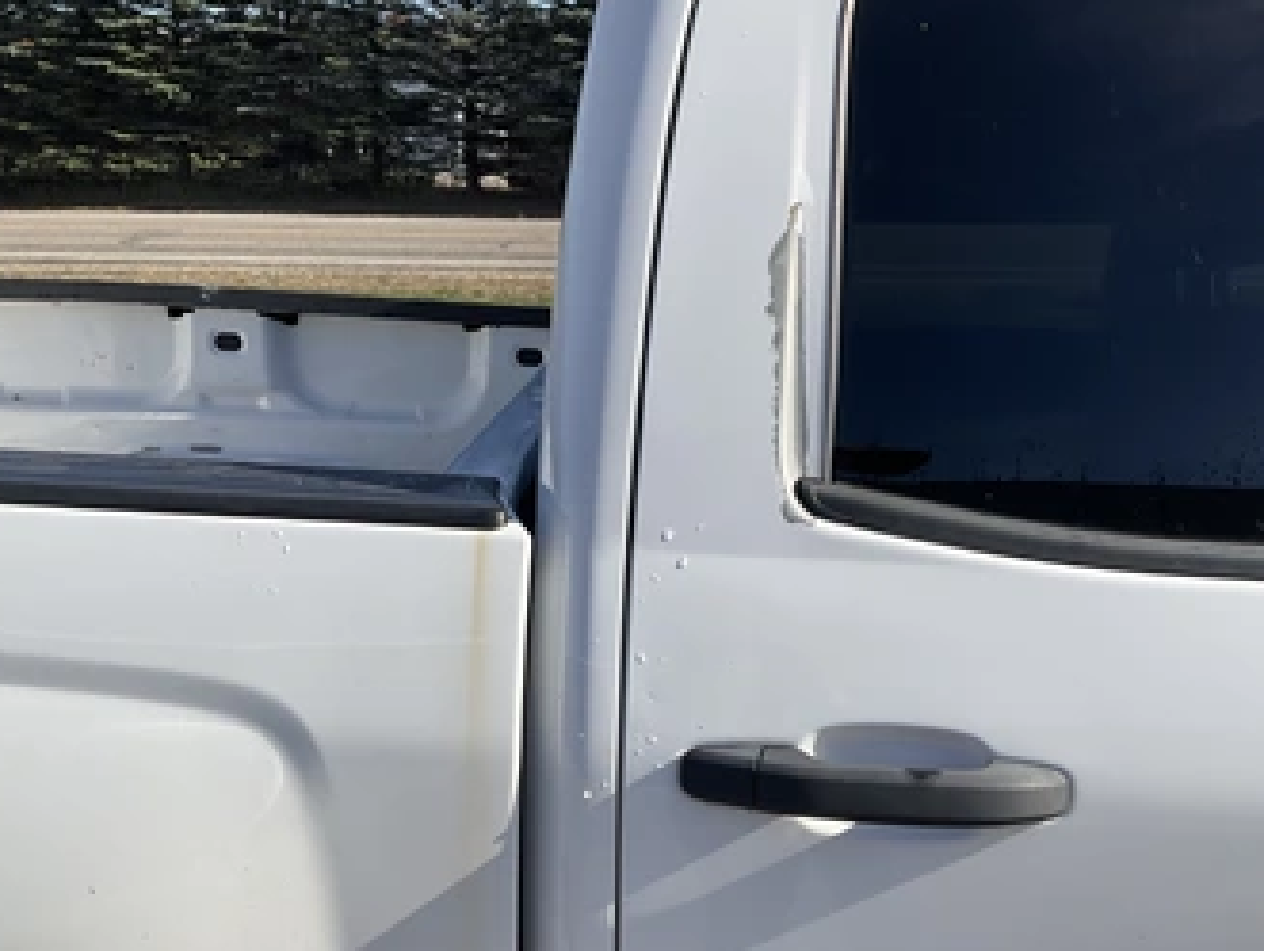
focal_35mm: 35
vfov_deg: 40.7
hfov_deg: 52.6
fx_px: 1279
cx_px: 645
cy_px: 527
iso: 25
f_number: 1.8
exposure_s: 1/1912
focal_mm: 3
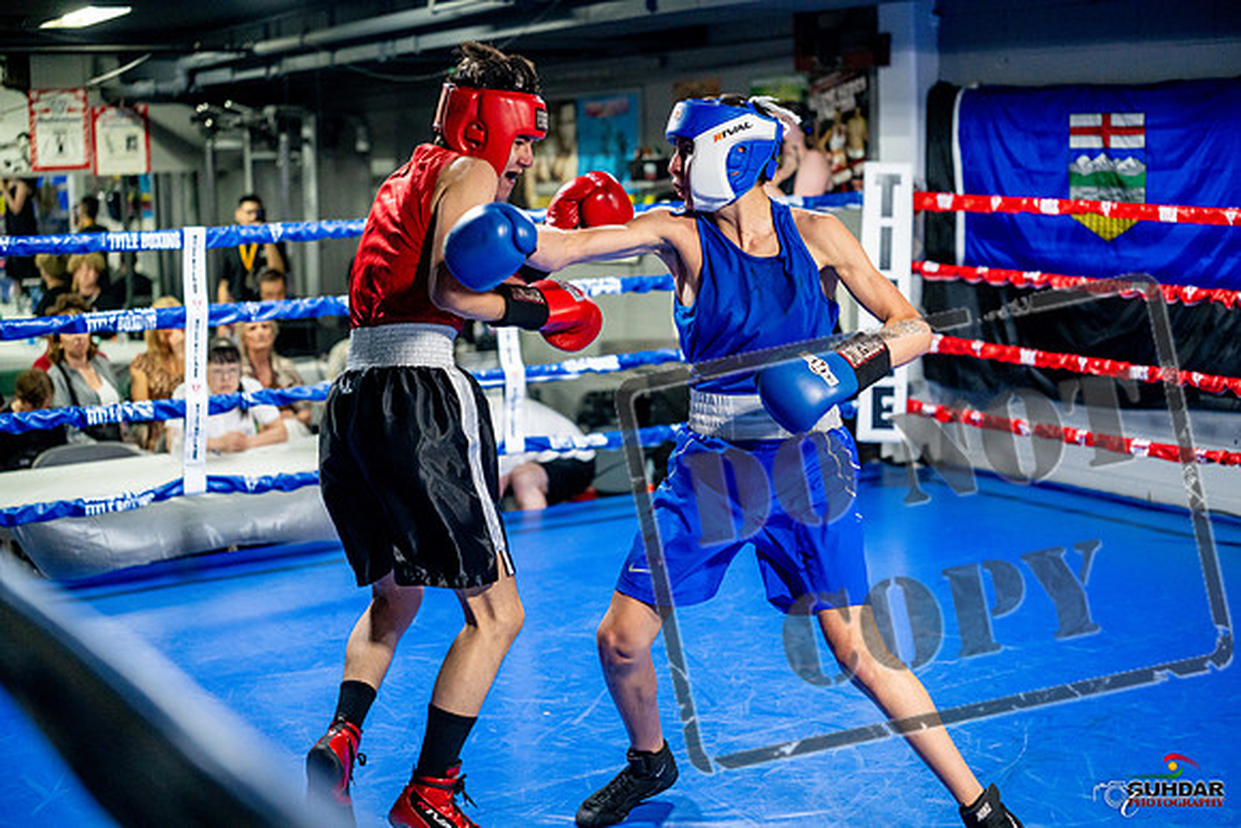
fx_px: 1724
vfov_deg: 27.0
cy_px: 414
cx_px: 620
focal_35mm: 50
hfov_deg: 39.6
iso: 4000
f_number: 2
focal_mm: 50
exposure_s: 1/1000
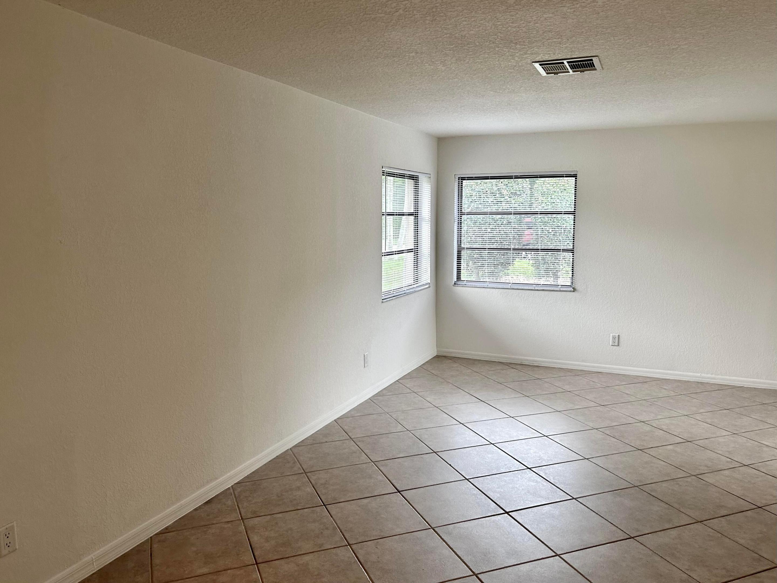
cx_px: 388
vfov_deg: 53.1
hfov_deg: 67.3
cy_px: 292
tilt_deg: -5.6
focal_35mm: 26
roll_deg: -2.1
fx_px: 584
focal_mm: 5.7
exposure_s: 1/120
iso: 125
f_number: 1.5
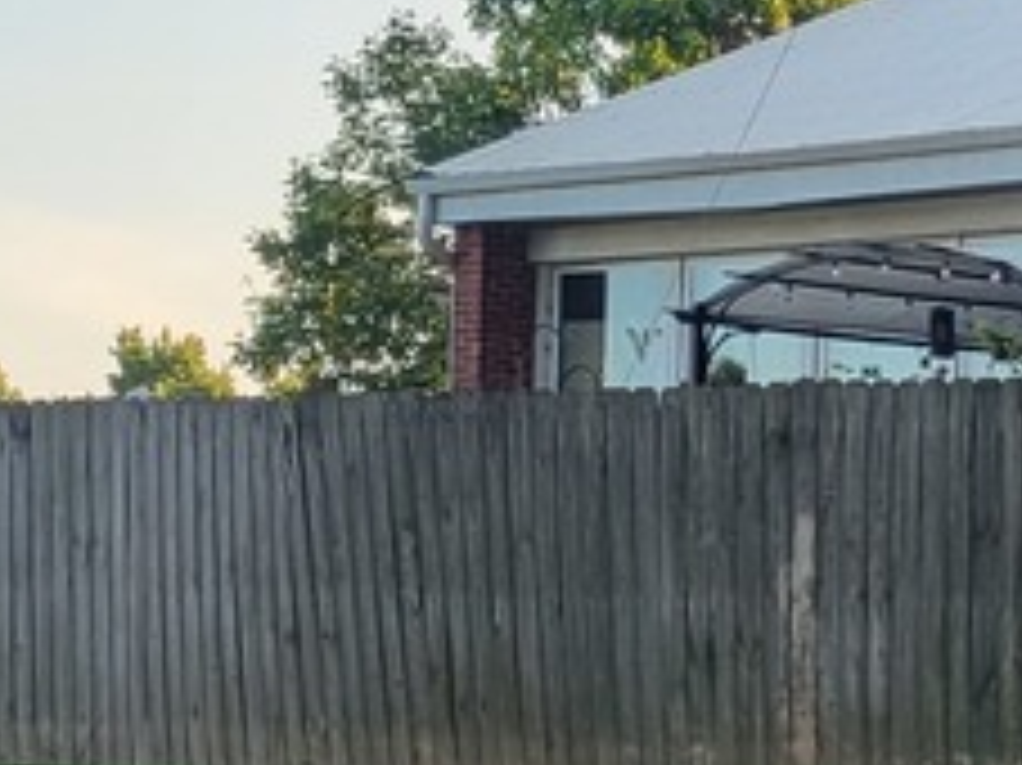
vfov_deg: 8.9
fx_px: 4869
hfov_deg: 11.3
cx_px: 1706
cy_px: 729
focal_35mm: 165
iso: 40
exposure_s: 1/392
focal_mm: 5.4
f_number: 1.8
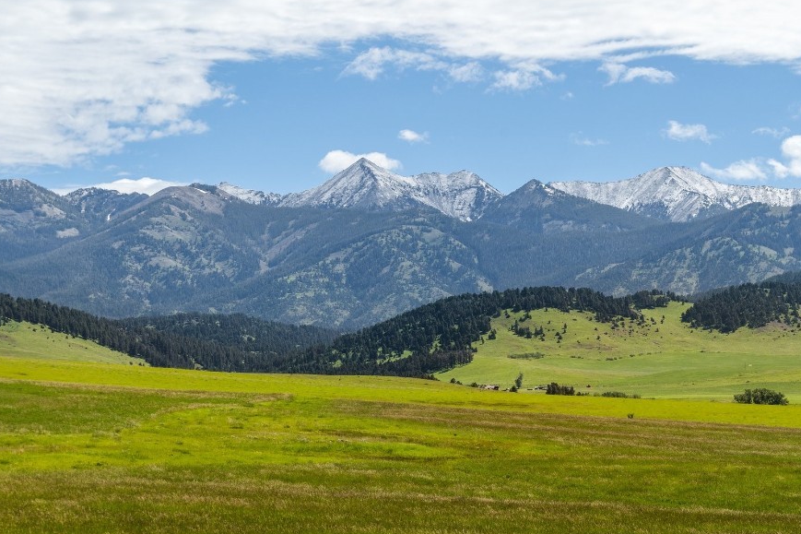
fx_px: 2447
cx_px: 465
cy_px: 351
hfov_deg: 18.6
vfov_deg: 12.4
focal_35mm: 110
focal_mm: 83
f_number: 9
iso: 400
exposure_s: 1/1250
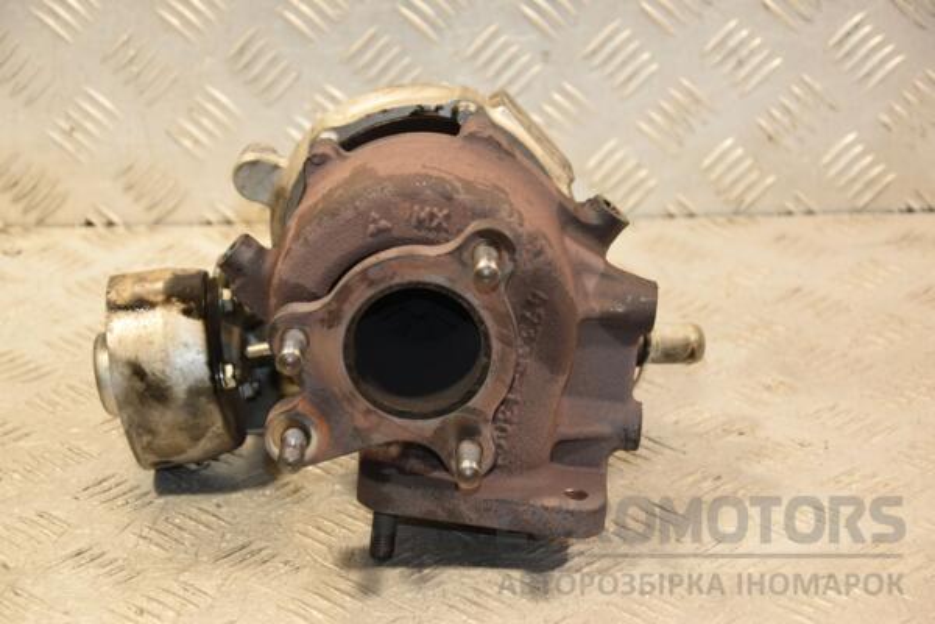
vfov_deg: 14.7
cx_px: 468
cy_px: 312
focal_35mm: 93
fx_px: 2415
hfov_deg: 21.9
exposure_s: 1/125
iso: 800
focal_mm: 62
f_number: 5.3
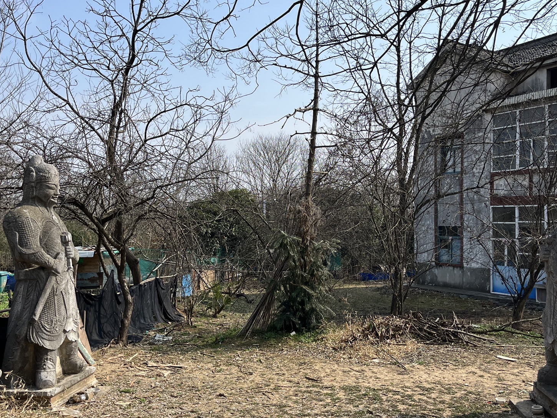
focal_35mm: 36
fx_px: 579
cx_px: 304
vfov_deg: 39.7
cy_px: 215
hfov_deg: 51.3
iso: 50
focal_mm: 5.1
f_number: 1.6
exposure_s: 1/3311
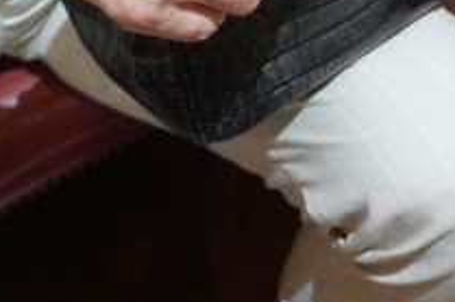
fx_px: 1162
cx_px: 292
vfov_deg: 13.9
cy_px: -147
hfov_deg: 22.1
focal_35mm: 92
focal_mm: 16
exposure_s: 1/160
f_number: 3.5
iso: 4000
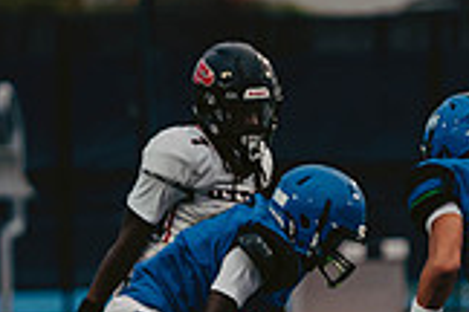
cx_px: 351
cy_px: 361
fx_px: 13444
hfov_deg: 2.0
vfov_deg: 1.3
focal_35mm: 1032
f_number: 3.2
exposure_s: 1/640
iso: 800
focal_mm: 185
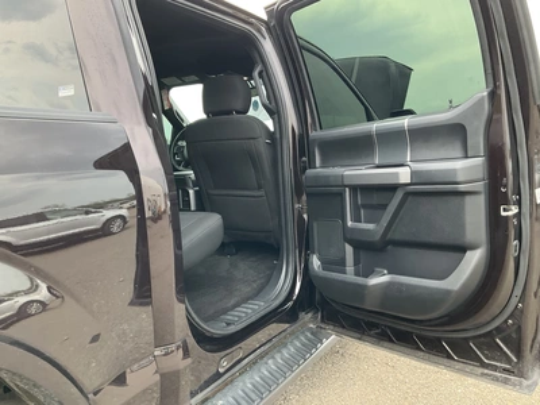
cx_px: 270
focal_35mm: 29
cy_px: 202
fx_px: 452
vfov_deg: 48.2
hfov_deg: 61.7
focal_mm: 3
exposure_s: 1/122
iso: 32
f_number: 1.8
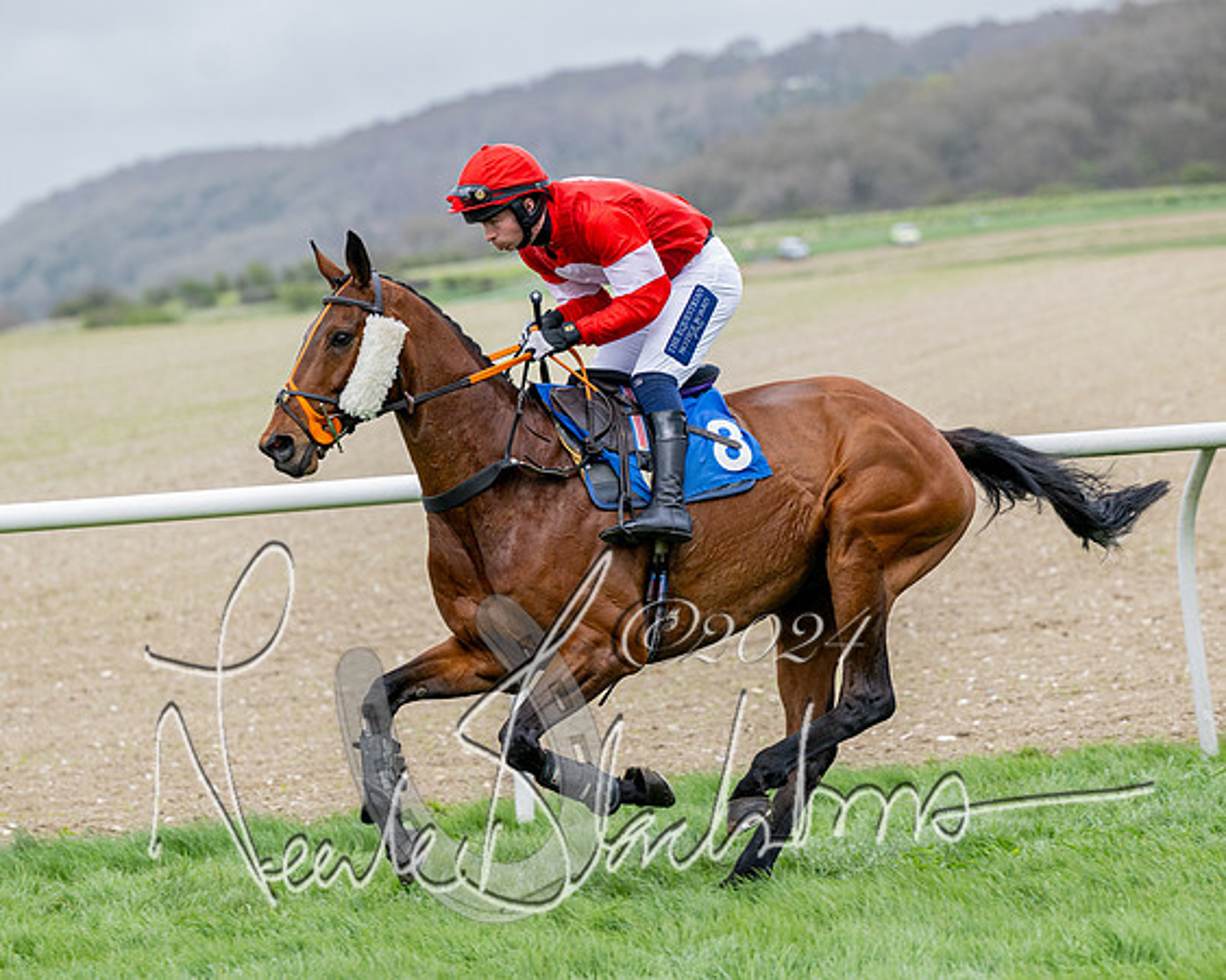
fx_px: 7351
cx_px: 637
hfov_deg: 9.5
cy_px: 628
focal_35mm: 203
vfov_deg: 7.6
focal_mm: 140
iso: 400
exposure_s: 1/1250
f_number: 4
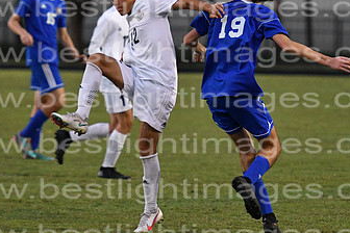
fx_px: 3907
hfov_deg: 5.1
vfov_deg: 3.4
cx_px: 175
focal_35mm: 402
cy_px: 77
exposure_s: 1/800
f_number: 3.2
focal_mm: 155
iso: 3200
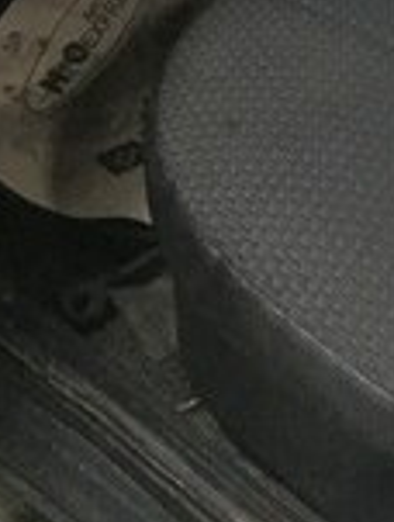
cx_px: 335
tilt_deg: -26.1
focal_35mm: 95
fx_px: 1436
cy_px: -280
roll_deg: -3.9
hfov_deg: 15.5
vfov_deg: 18.1
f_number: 2.2
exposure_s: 1/17
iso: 2000
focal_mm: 4.15
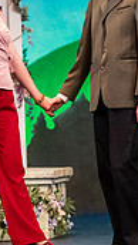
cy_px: 43
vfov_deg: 7.6
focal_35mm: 282
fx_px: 1831
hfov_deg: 4.3
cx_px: 68
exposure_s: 1/250
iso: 4000
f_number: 3.2
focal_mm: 80
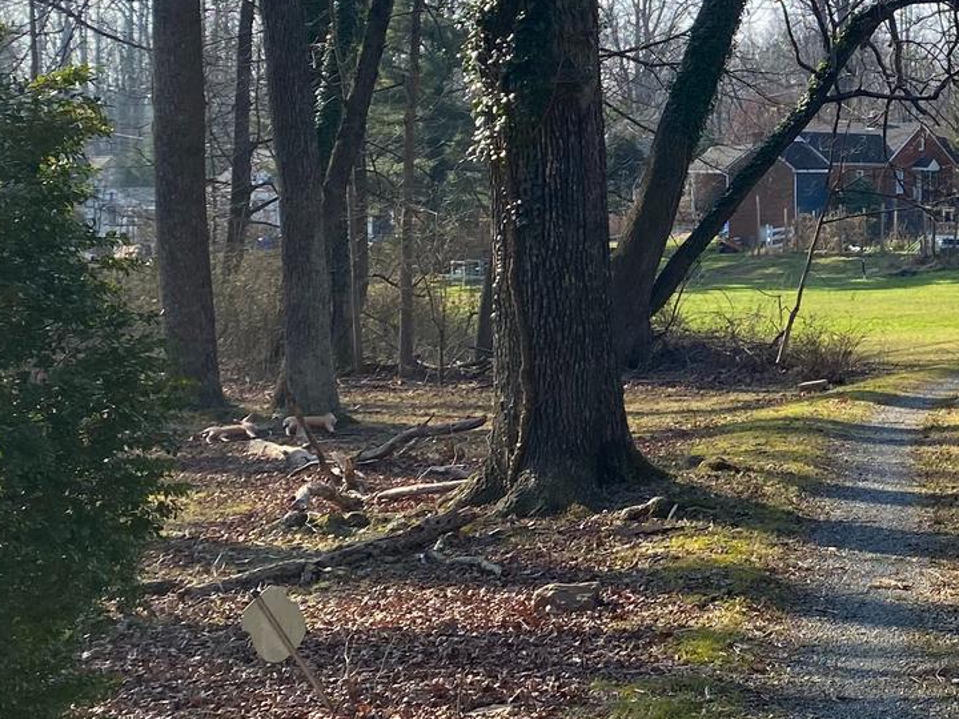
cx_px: 1075
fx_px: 2050
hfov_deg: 24.4
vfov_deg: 19.8
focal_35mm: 74
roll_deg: -0.8
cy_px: 242
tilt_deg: -1.4
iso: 32
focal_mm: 4.25
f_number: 1.8
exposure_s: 1/1504
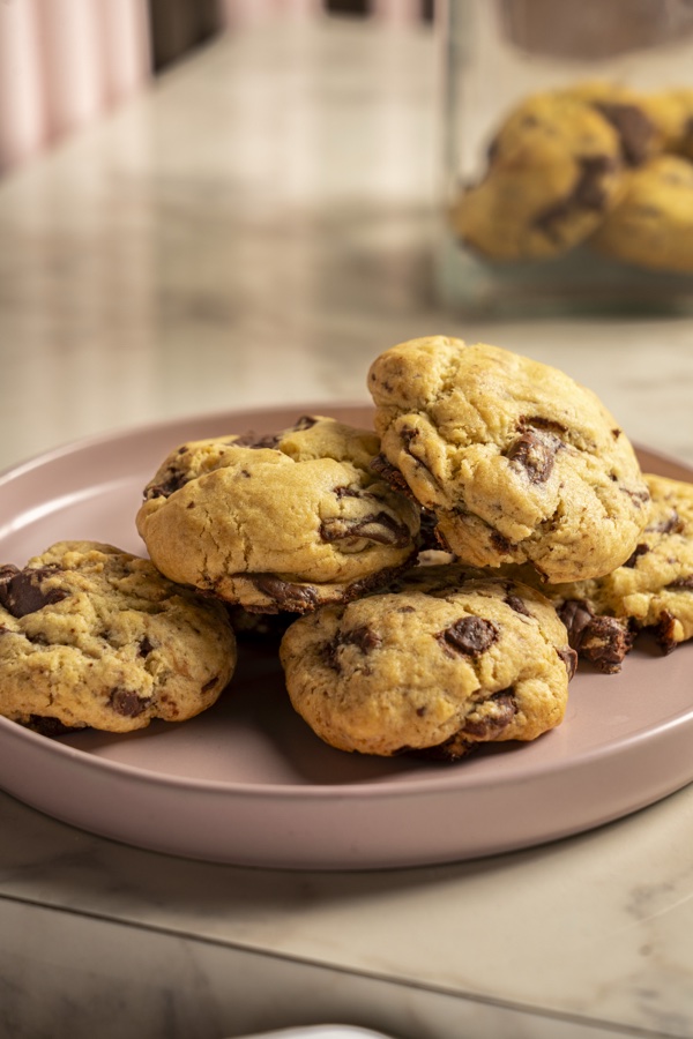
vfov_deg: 19.5
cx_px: 346
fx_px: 3032
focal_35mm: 105
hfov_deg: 13.0
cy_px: 520
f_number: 7.1
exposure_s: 1/160
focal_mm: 105
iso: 250
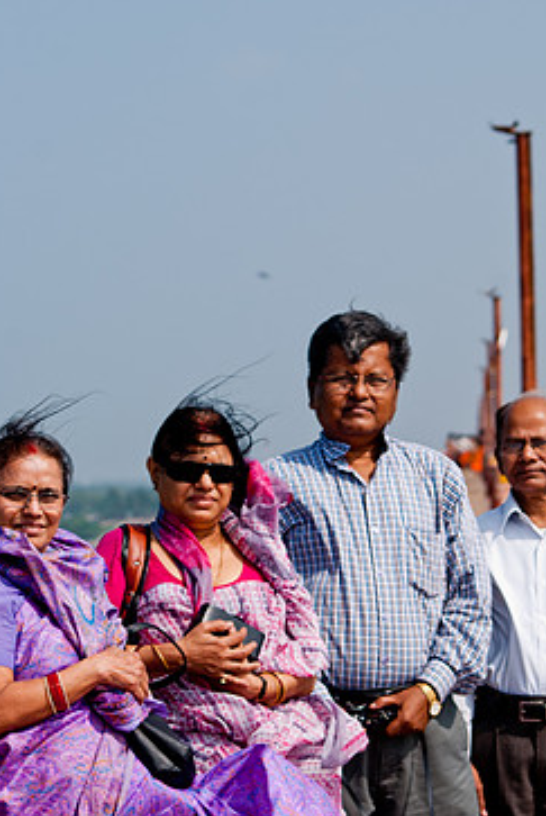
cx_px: 325
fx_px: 2949
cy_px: 393
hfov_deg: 10.6
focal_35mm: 130
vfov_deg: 15.7
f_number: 6.3
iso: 100
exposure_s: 1/640
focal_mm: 70
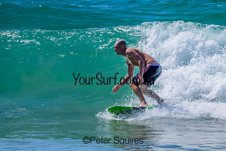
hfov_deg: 3.6
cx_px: 113
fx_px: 3642
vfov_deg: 2.4
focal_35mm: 580
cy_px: 76
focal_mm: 580
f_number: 11
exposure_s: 1/2000
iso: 900
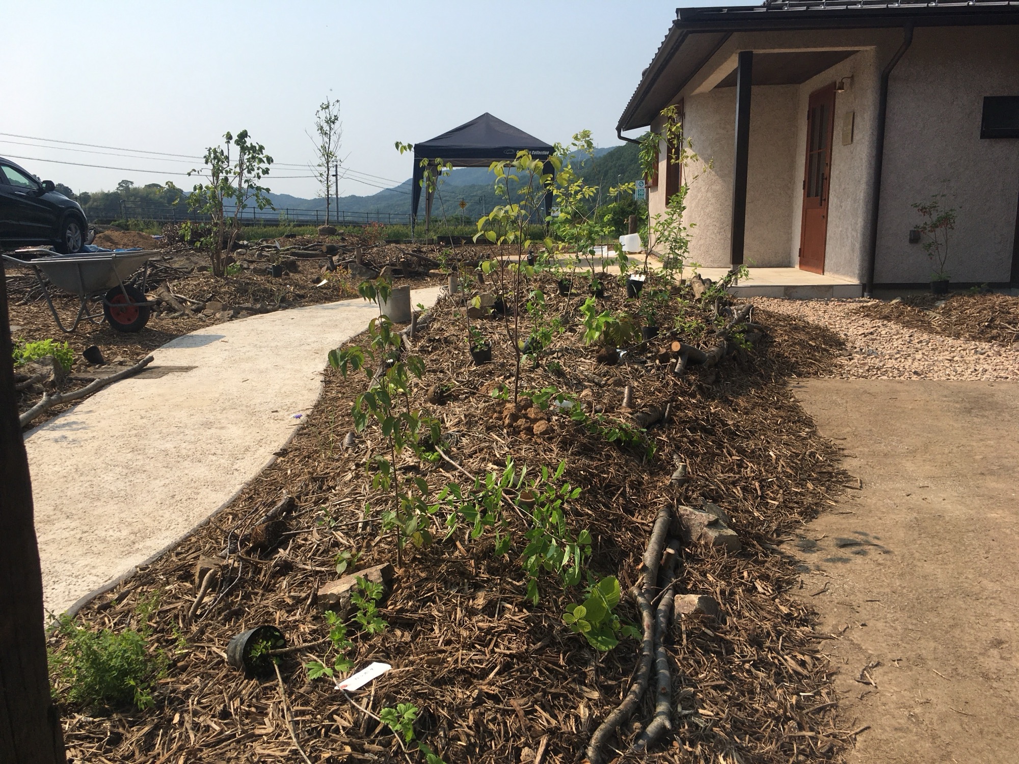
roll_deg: +1.1
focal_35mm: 29
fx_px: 854
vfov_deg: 48.2
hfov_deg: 61.7
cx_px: 510
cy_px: 382
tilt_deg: -11.6
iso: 25
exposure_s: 1/2331
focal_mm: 4.15
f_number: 2.2
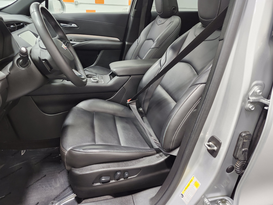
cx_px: 136
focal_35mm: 23
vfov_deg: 58.9
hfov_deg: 73.9
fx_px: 181
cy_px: 102
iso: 800
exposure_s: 1/60
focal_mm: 5.54
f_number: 1.8
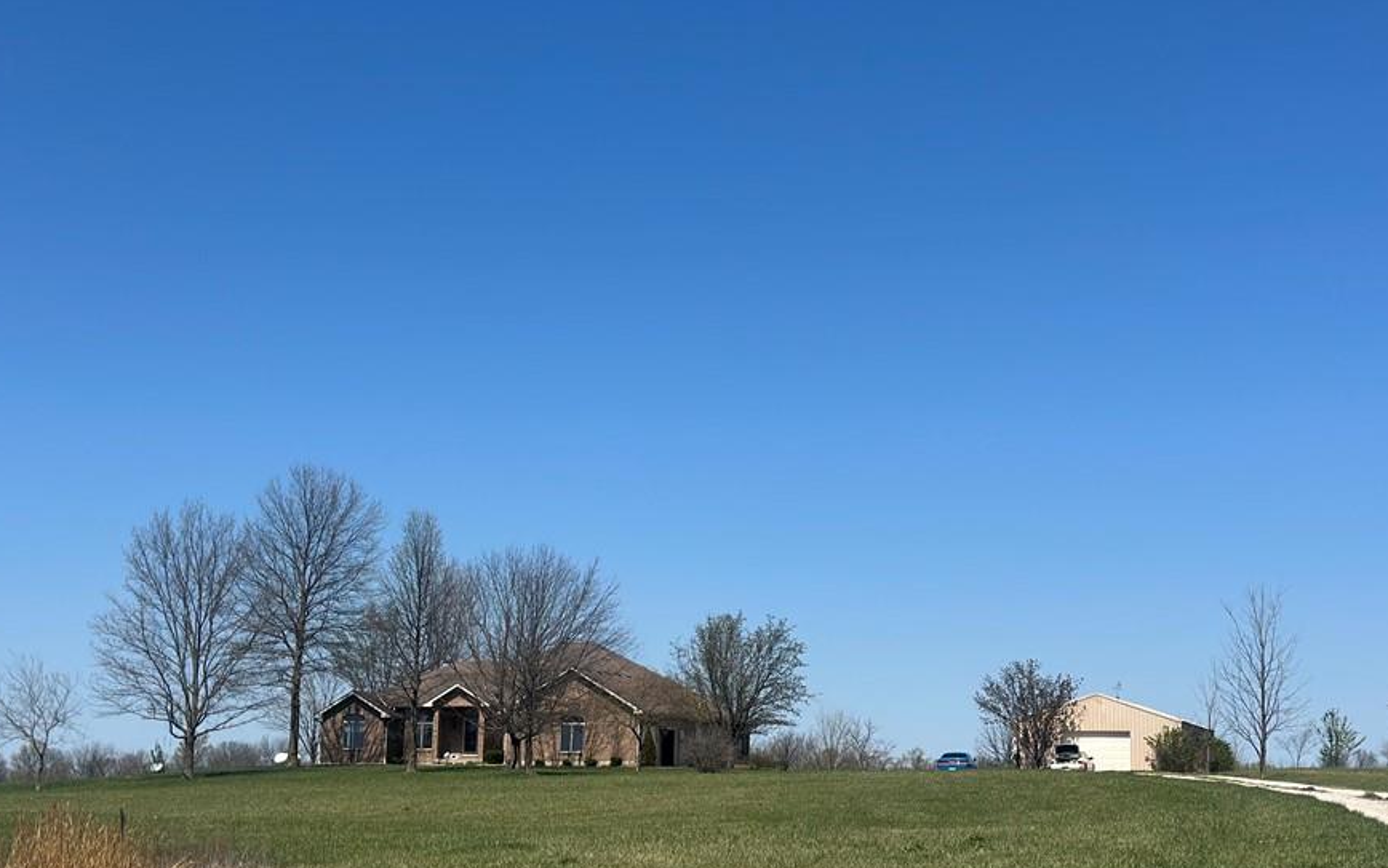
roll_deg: -0.8
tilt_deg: +8.3
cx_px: 772
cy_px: 480
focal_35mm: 60
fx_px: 2270
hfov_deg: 34.0
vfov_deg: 21.6
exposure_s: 1/8197
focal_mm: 6.86
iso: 100
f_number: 1.78
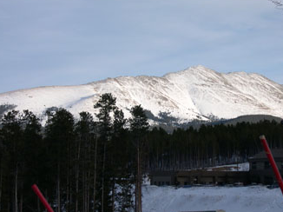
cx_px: 149
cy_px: 103
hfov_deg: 17.4
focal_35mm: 113
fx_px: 923
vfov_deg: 13.1
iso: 100
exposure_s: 1/416
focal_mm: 19.5
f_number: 4.5
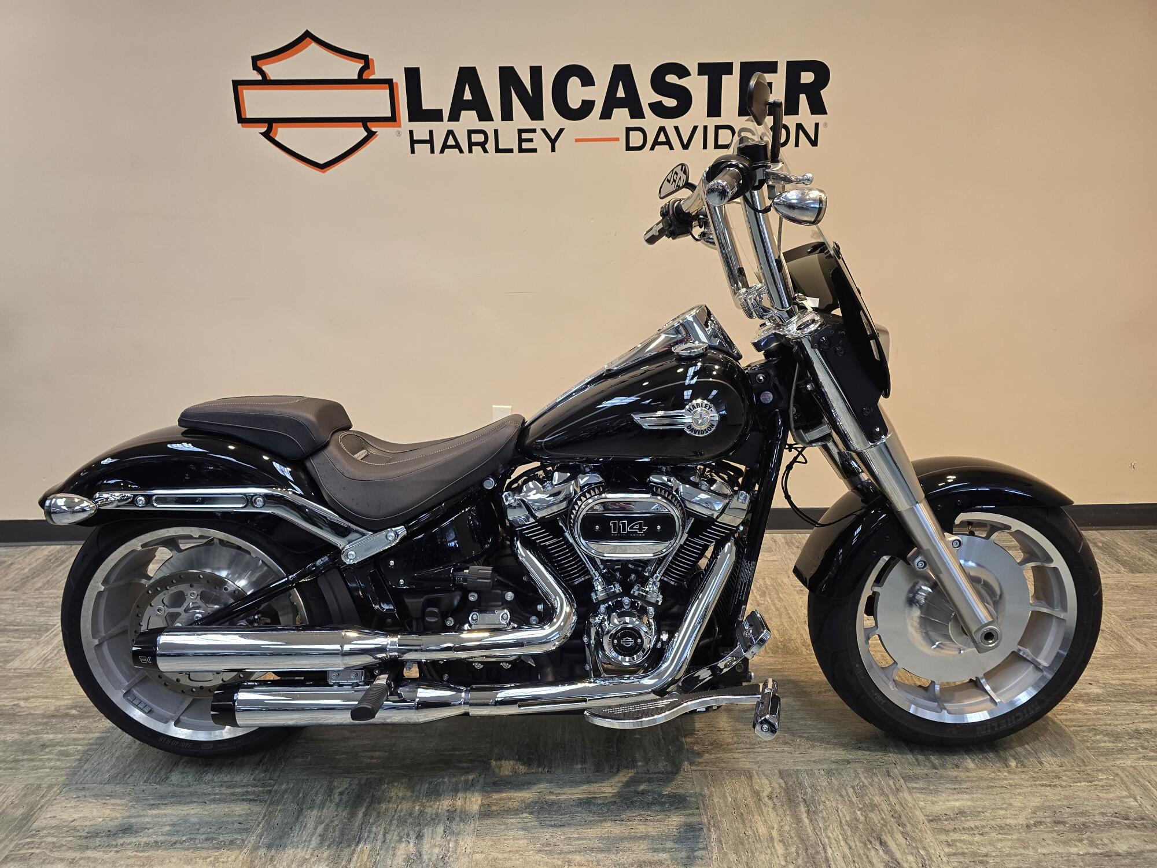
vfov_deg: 58.9
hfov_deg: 73.9
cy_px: 434
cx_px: 578
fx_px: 769
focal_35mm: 23
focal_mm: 6.3
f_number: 1.7
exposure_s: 1/120
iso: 160
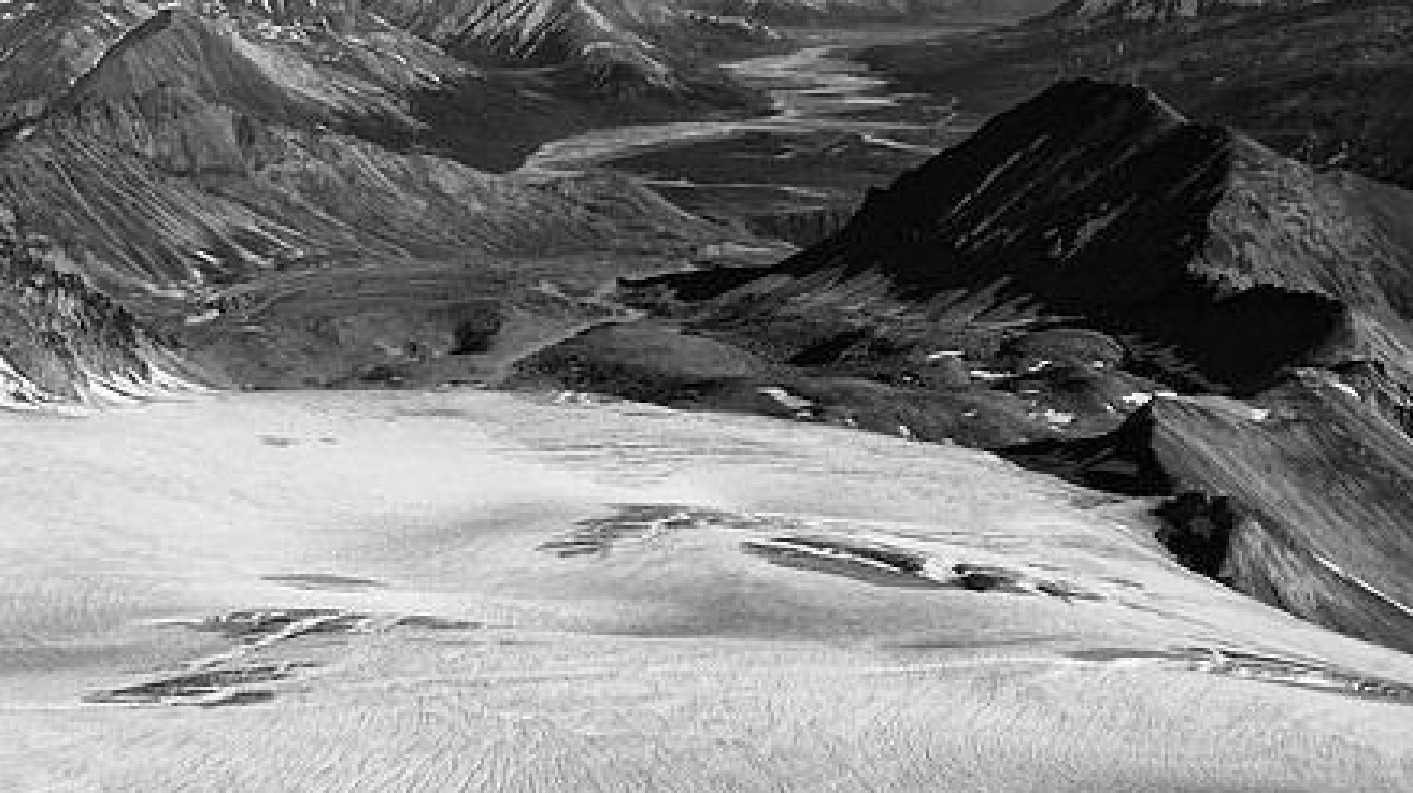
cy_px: 351
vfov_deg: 23.9
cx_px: 494
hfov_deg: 40.9
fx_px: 1873
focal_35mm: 50
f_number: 18
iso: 200
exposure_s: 1/200
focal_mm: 24
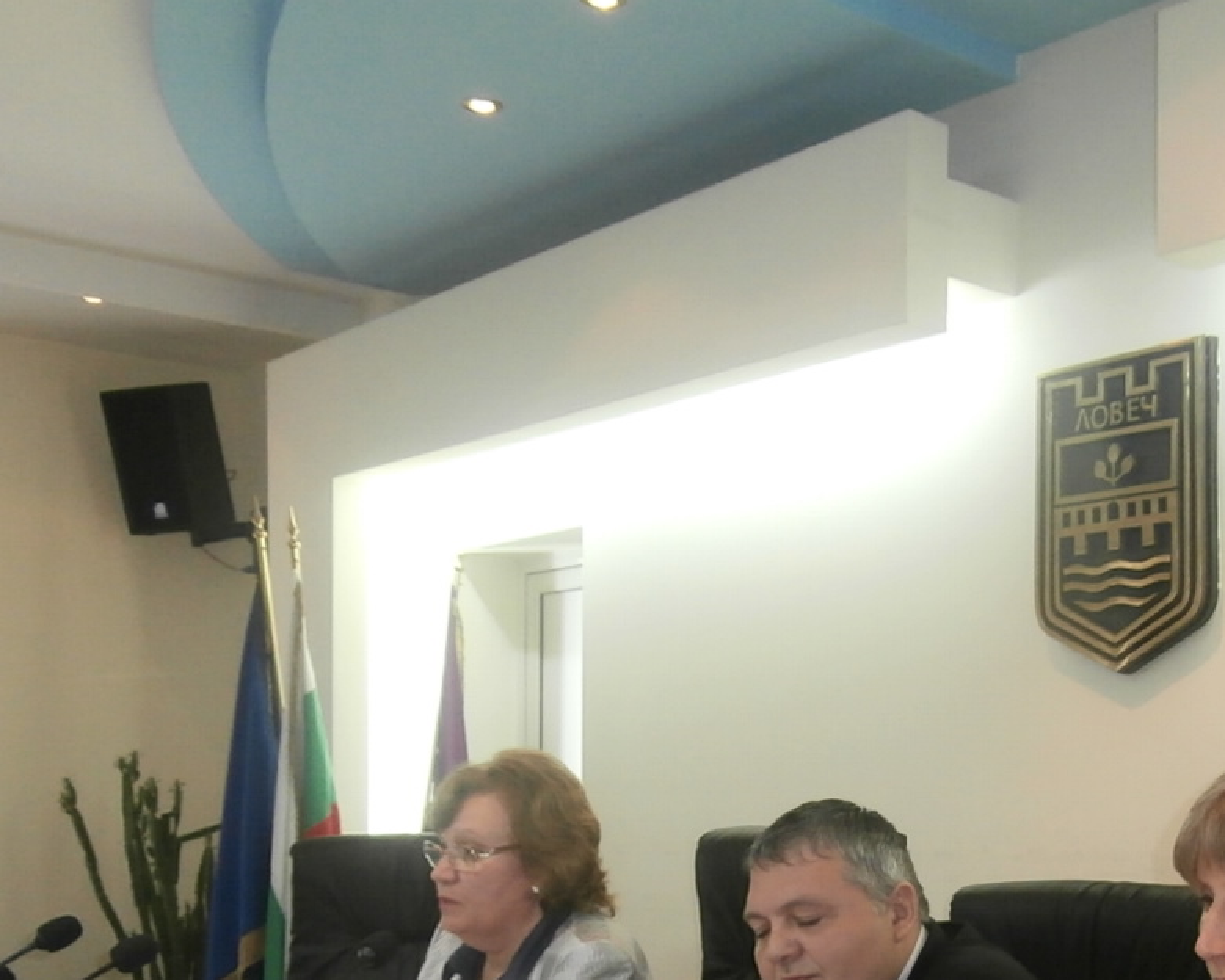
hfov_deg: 37.7
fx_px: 1740
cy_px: 776
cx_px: 929
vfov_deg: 30.7
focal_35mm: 48
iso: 200
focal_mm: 4.2
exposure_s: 1/30
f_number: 3
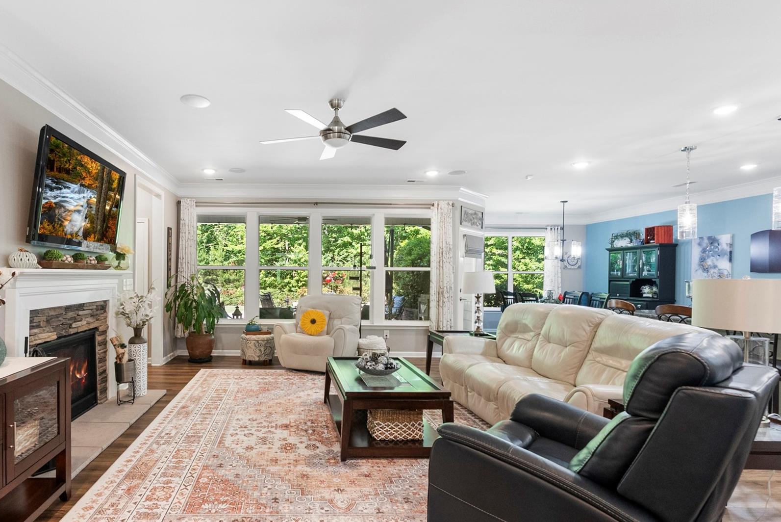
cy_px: 285
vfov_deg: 67.3
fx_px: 391
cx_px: 294
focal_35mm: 18
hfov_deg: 88.2
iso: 2000
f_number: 7.1
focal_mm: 14
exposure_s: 1/25
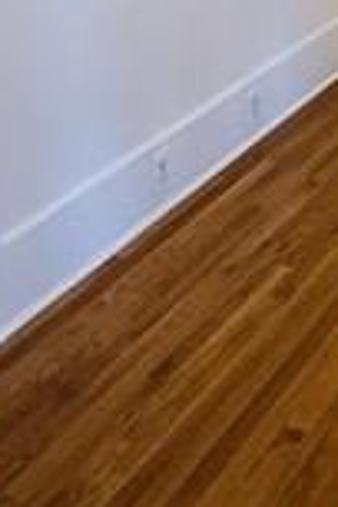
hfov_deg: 18.9
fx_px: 859
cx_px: 540
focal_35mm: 61
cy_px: -199
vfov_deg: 26.4
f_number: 2.2
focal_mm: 2.22
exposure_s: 1/120
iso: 125
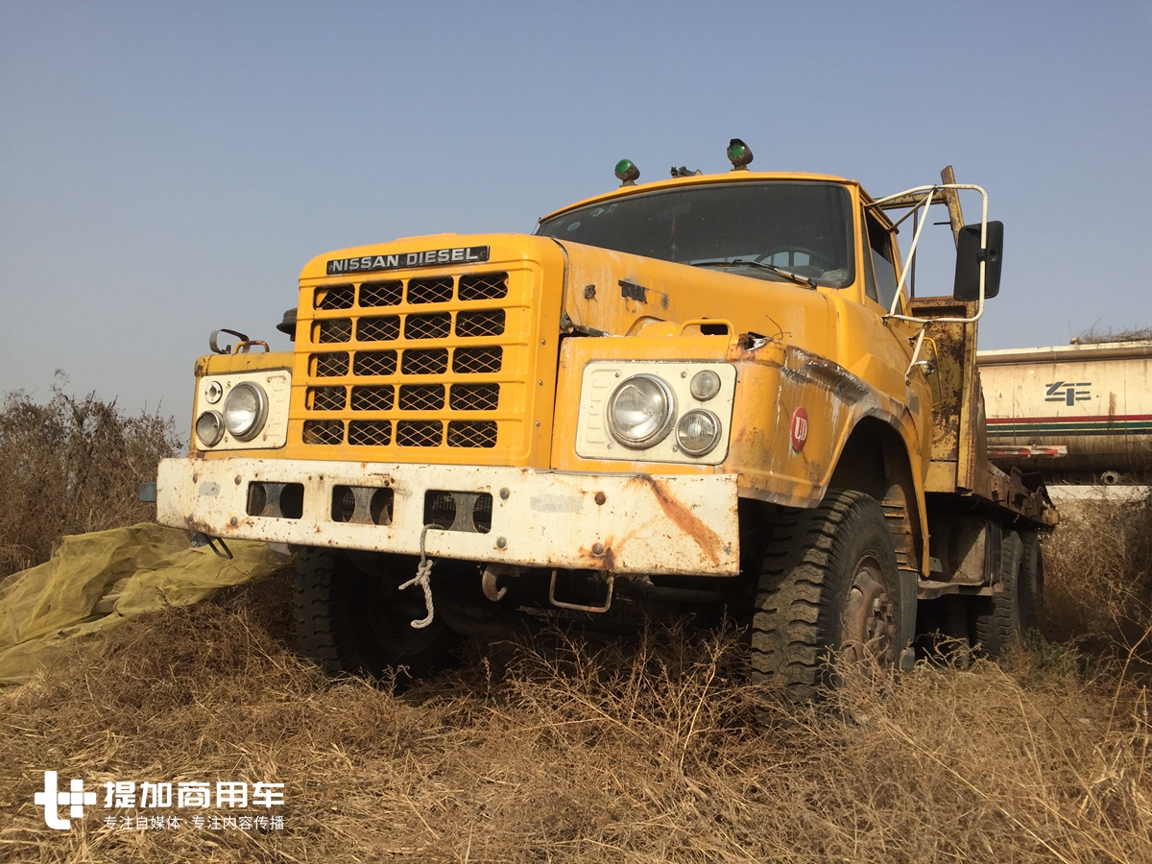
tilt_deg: +6.5
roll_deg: -1.4
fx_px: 965
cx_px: 576
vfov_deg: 48.2
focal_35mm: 29
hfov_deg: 61.7
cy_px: 432
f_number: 2.2
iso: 32
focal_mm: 4.15
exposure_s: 1/2198
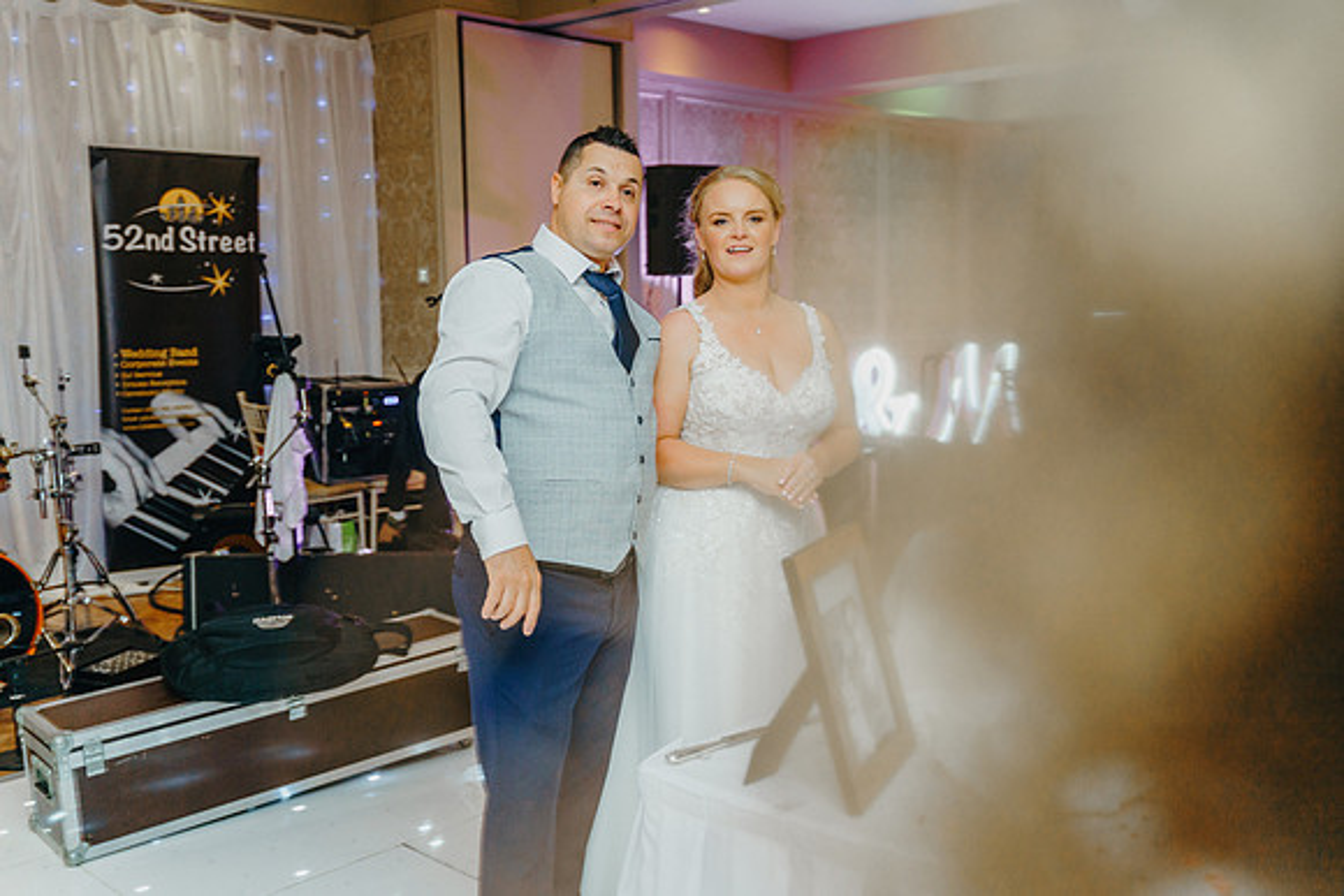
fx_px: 1307
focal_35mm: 35
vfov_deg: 37.9
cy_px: 448
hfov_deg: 54.4
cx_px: 672
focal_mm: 35
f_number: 2.8
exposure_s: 1/200
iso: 1600
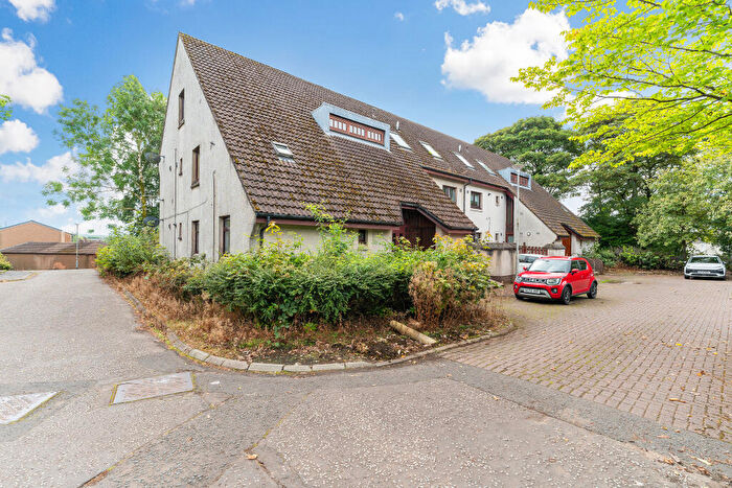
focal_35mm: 15
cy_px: 244
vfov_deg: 76.2
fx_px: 311
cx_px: 366
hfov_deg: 99.3
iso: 100
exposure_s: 1/160
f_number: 4
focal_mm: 15.3
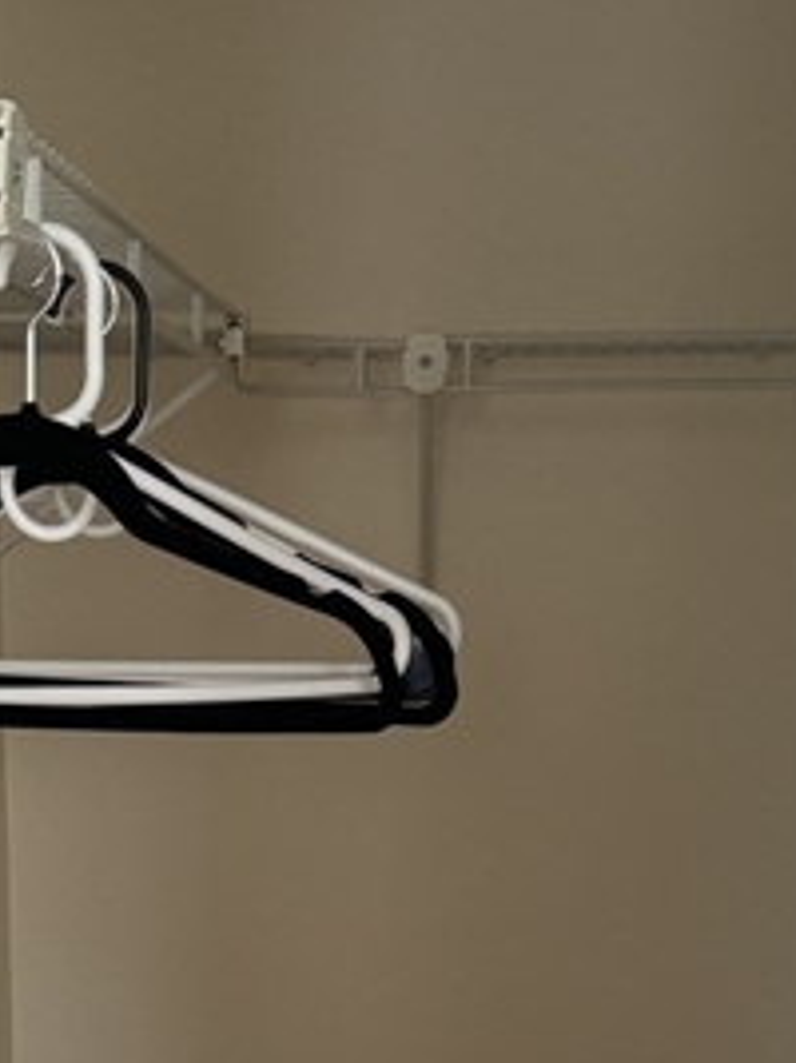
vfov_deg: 26.3
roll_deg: -0.2
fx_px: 2117
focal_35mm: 69
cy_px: 1131
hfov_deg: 21.1
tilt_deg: -16.2
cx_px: 187
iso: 320
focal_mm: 6.76
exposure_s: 1/60
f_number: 1.78
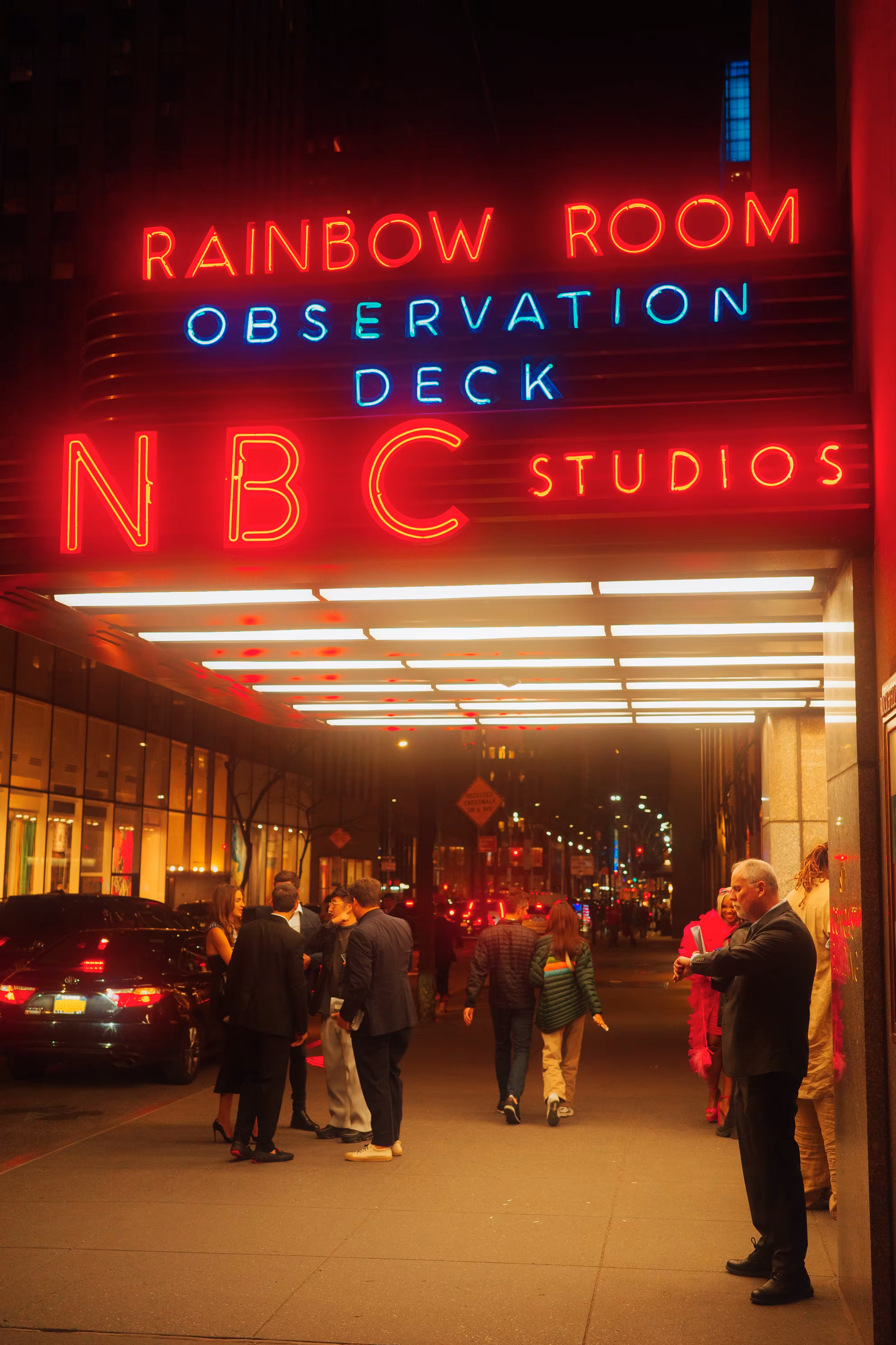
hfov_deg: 33.4
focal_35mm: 40
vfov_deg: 48.5
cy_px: 672
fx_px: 1493
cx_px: 448
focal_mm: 26
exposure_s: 1/100
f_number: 2.8
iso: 640
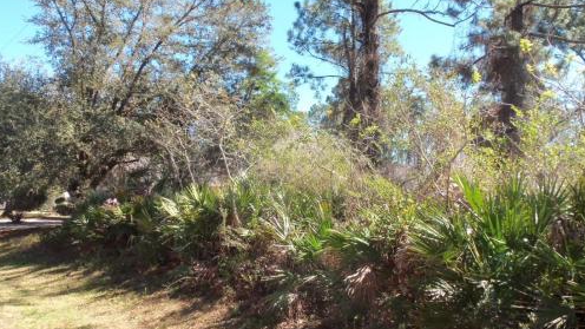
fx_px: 574
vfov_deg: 32.0
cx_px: 334
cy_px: 151
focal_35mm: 37
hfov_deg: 53.8
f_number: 3.4
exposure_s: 1/250
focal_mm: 5.2
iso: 80
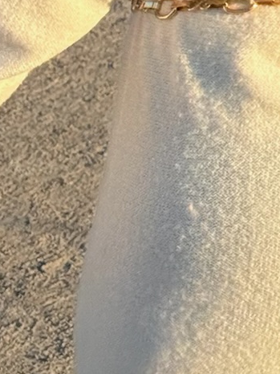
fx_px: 2278
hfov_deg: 6.8
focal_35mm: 211
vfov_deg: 9.2
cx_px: 574
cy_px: -159
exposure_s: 1/4878
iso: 64
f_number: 1.78
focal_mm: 6.76
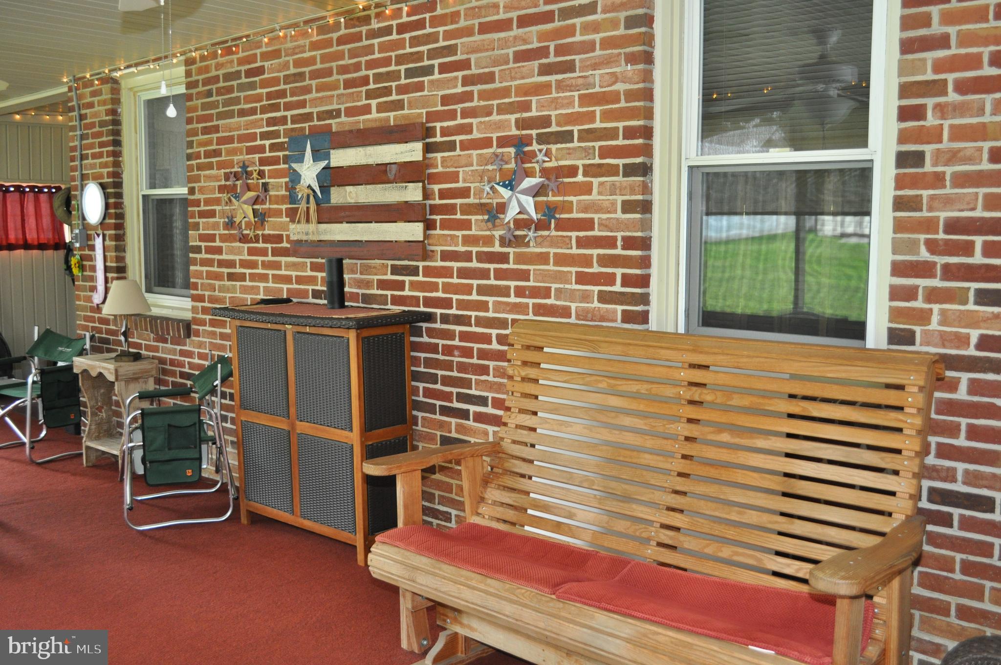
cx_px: 500
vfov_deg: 36.8
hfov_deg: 53.2
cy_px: 332
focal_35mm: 36
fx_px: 1000
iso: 800
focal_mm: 24
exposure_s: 1/60
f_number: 4
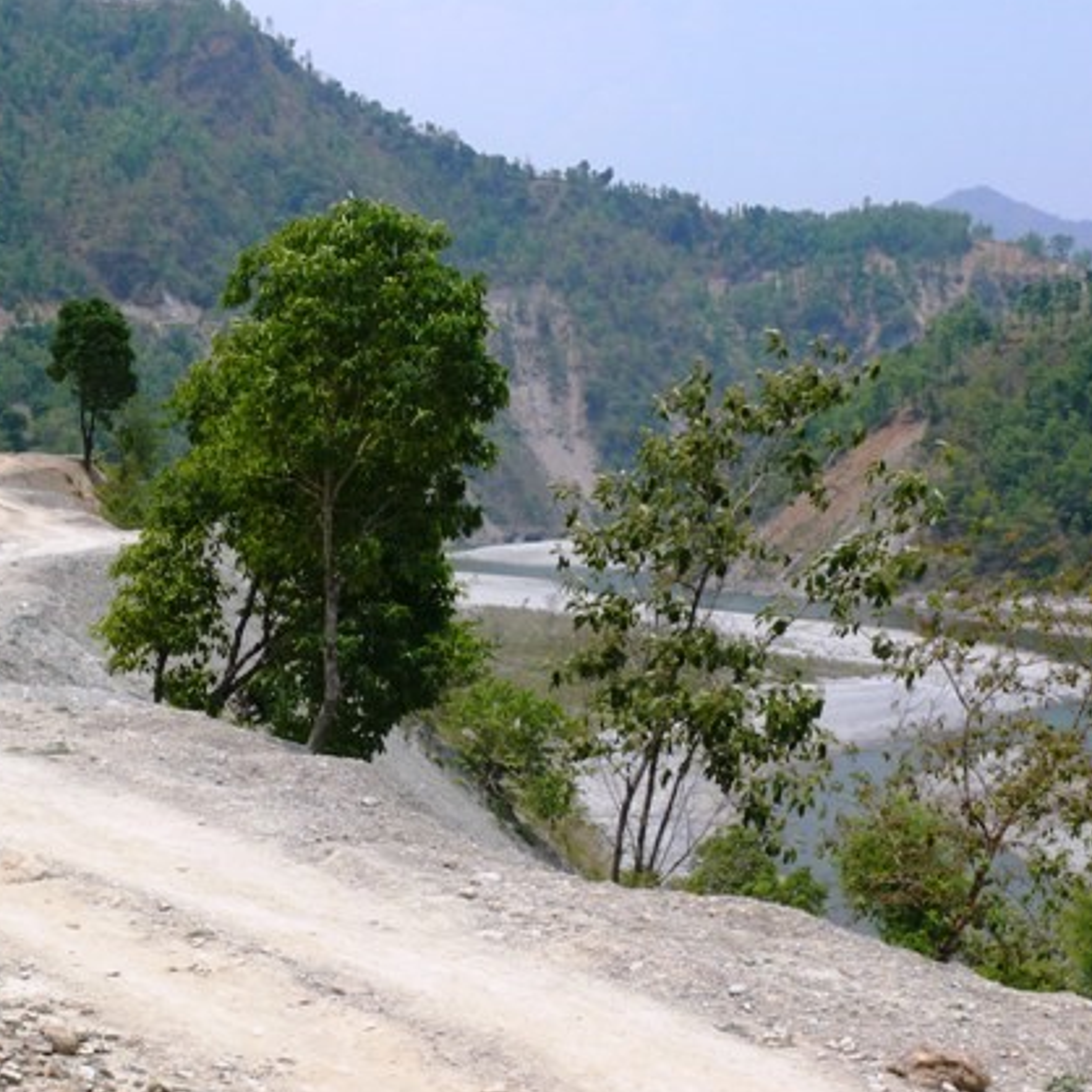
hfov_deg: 24.9
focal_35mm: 69
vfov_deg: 25.0
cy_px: 615
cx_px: 379
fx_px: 2463
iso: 100
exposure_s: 1/400
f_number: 5.6
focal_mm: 10.8
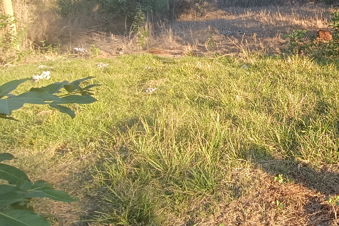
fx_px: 348
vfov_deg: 34.9
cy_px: 49
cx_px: 344
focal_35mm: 37
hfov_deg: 43.8
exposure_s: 1/128
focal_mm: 1.66
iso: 50
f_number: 2.2
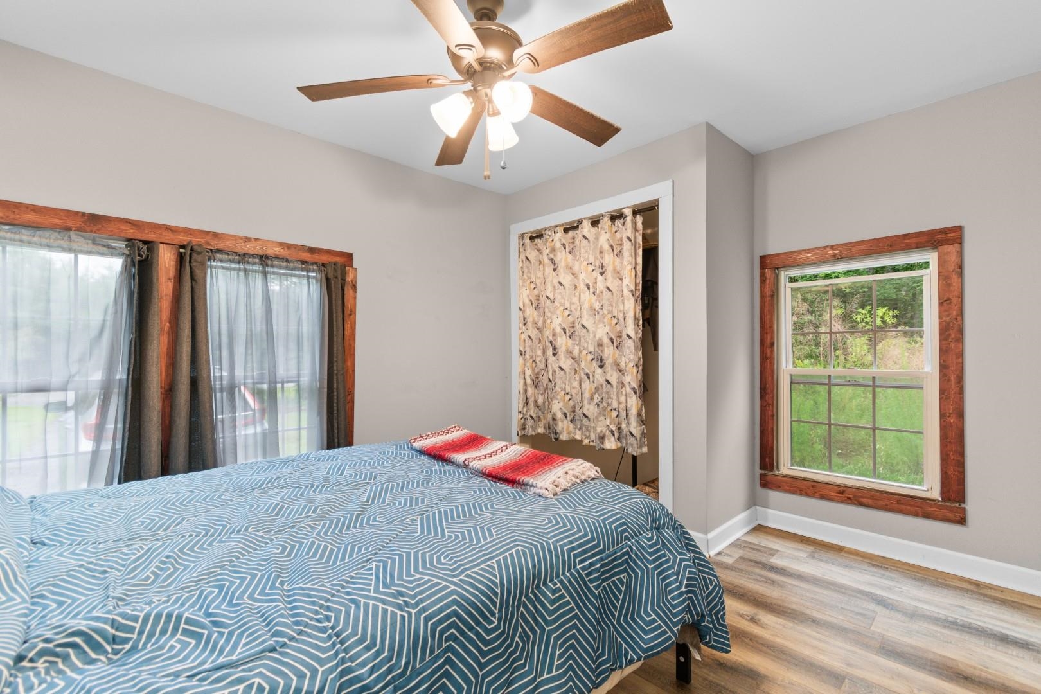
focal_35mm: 15
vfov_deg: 77.3
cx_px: 520
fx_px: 434
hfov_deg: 100.4
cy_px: 347
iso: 100
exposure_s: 1/1.25
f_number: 4.5
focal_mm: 10
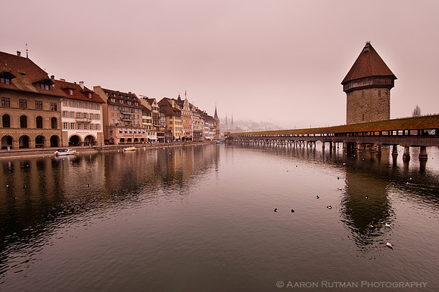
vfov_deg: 67.2
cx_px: 220
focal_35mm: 18
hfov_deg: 90.1
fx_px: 219
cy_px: 146
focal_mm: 12
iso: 200
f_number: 8
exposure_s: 1/250
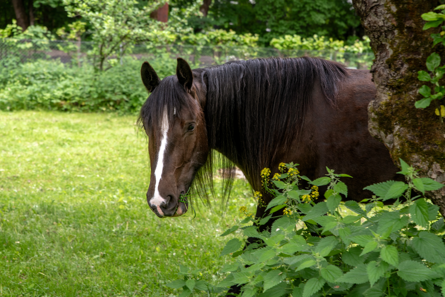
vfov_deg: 19.5
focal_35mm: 70
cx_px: 222
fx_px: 865
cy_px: 148
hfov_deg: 28.8
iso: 200
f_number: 4.5
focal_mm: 70
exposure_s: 1/160
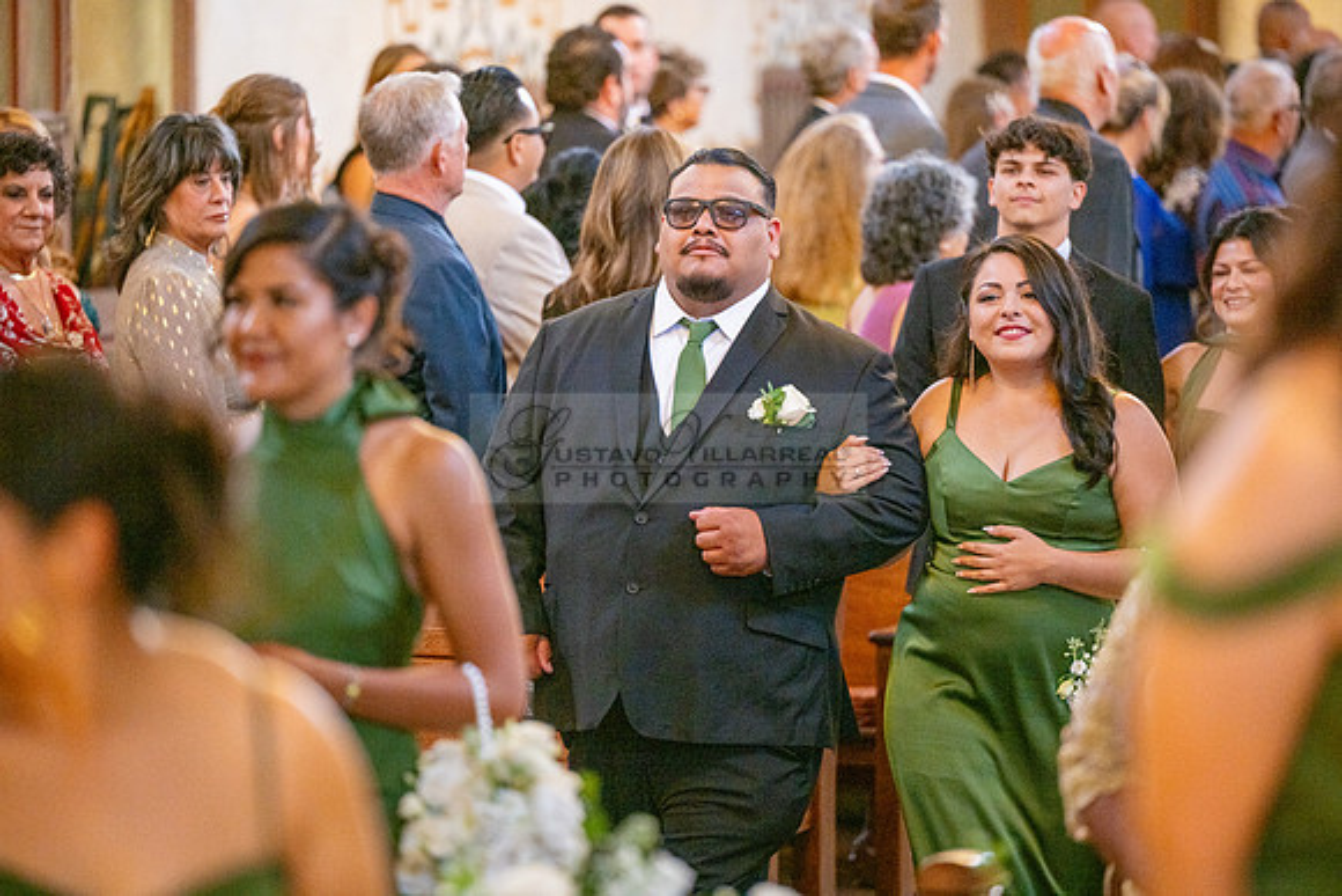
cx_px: 671
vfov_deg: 6.9
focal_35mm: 200
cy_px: 448
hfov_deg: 10.3
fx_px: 7457
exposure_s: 1/320
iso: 1250
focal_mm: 200
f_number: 3.2
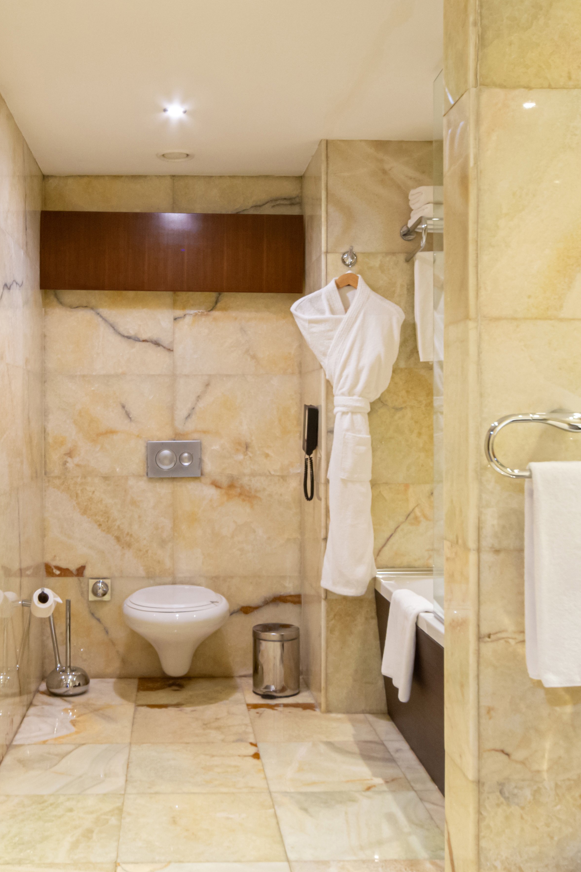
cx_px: 198
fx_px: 944
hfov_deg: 33.9
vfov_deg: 49.5
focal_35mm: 39
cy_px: 421
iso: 1600
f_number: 13
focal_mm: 23
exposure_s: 1/1.25
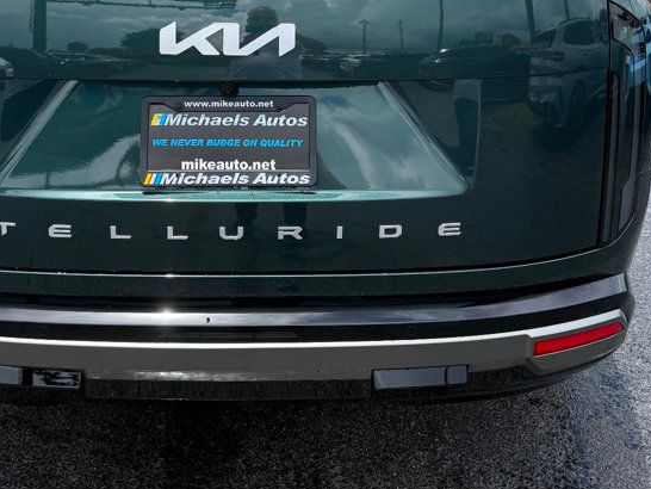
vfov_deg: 30.7
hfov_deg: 41.9
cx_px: 266
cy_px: 48
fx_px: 847
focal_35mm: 45
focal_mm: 6.76
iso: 100
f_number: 1.78
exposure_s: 1/3279
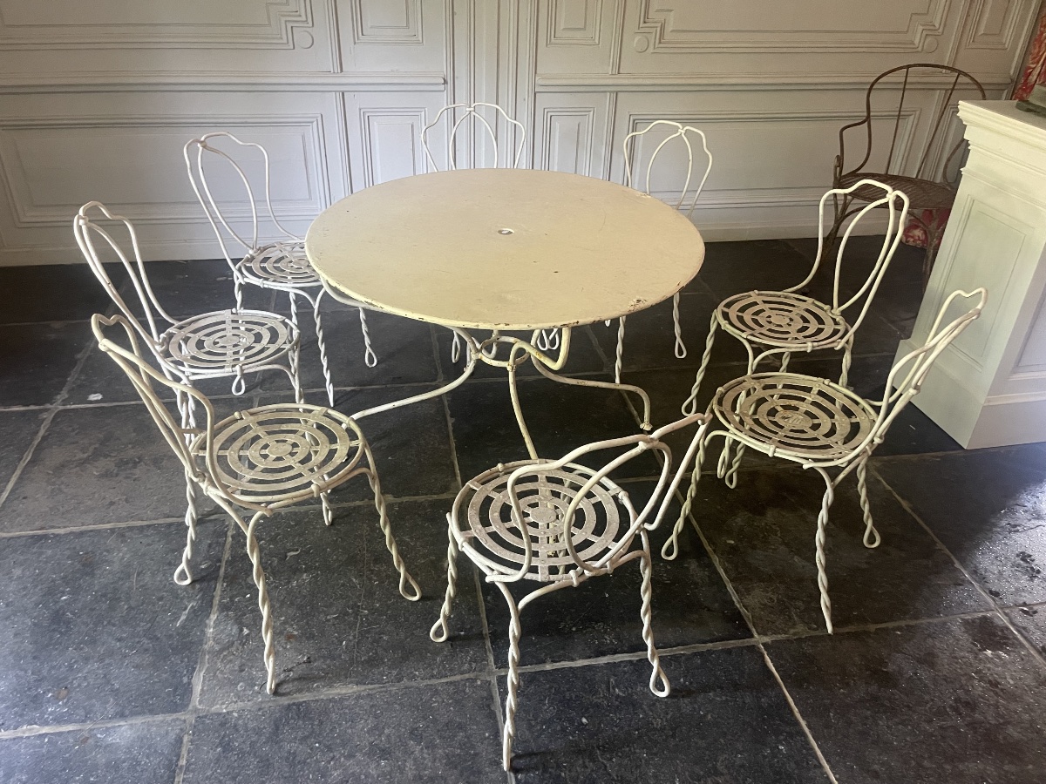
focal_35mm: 25
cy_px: 392
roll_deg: -1.7
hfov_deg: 69.4
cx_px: 523
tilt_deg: -32.4
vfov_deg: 54.9
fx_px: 755
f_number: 1.6
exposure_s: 1/48
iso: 500
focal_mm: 5.1
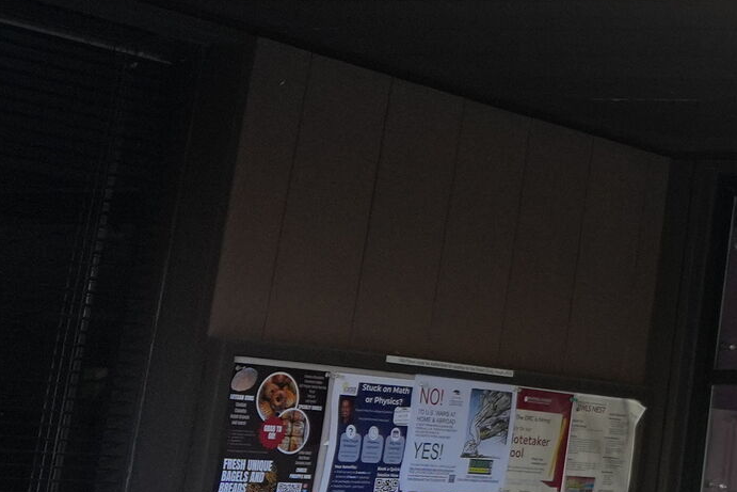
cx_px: 2010
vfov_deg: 13.6
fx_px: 2048
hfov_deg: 12.6
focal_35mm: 100
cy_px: 104
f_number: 2.8
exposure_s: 1/320
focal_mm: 16
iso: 400
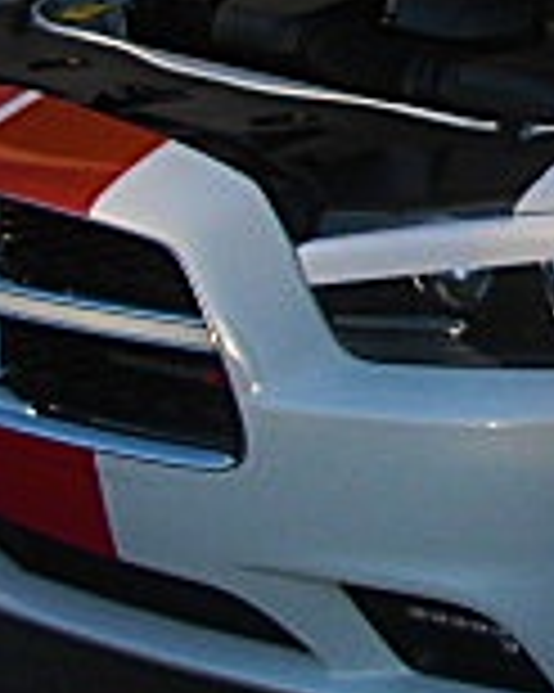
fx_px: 2995
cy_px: 58
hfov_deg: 9.9
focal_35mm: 146
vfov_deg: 13.1
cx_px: 1072
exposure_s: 1/320
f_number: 2.8
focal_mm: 6.3
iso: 50
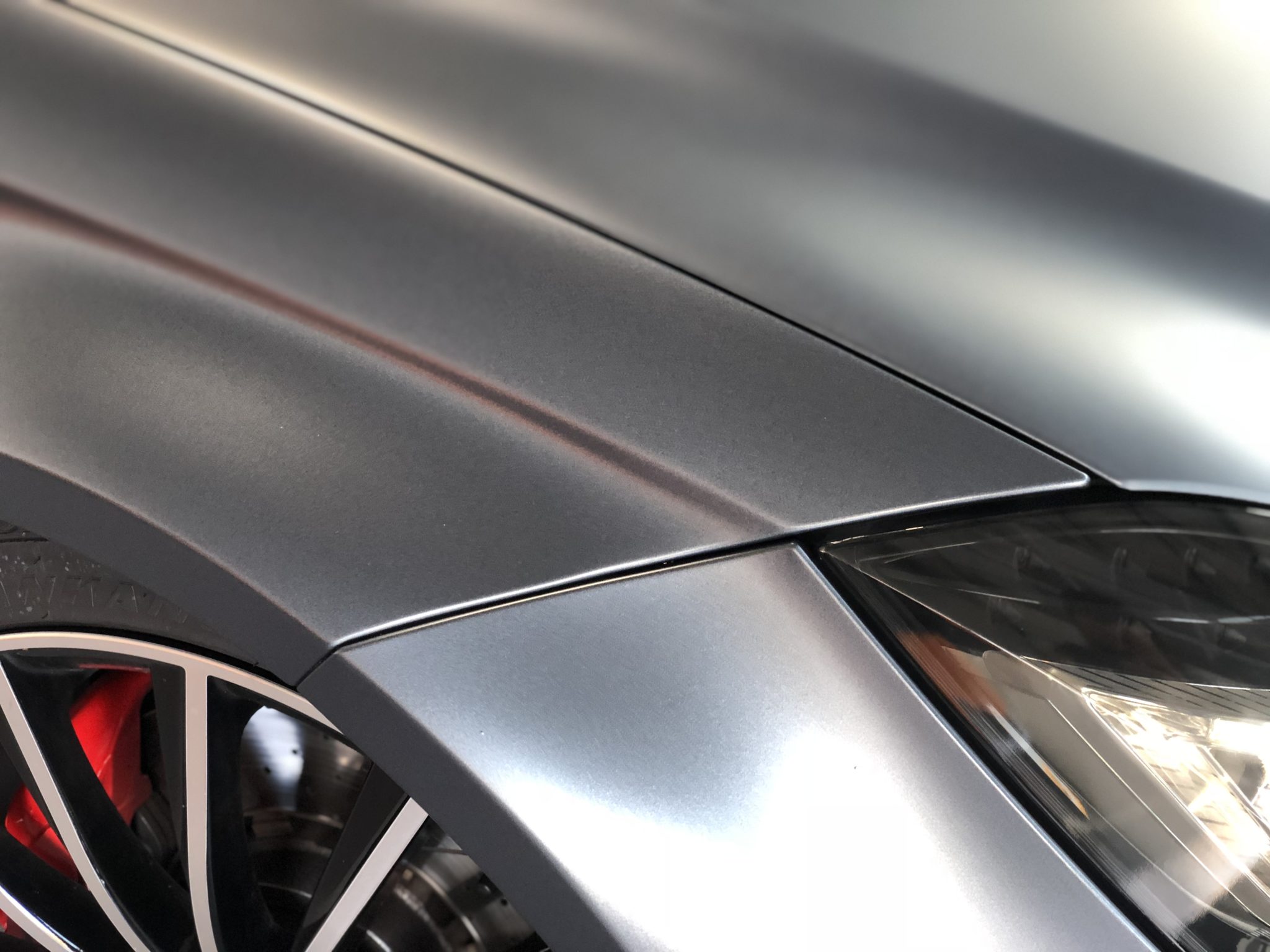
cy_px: 476
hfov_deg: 36.8
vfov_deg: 28.0
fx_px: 1908
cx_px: 635
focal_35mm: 52
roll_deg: -0.8
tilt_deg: -28.7
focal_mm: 6
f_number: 2.4
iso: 125
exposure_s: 1/33
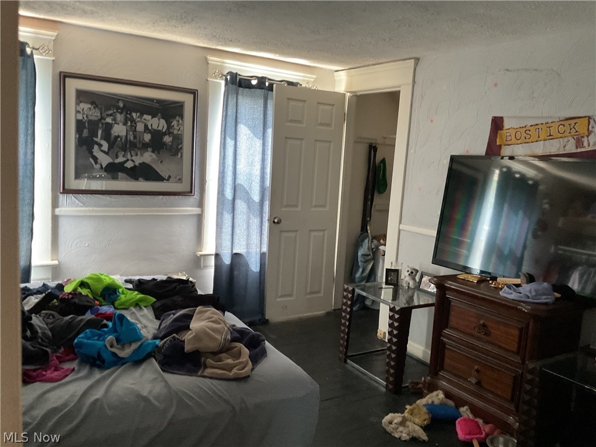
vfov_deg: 48.2
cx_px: 298
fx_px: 499
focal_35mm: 29
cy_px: 224
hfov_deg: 61.7
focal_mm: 3
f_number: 1.8
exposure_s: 1/40
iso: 250
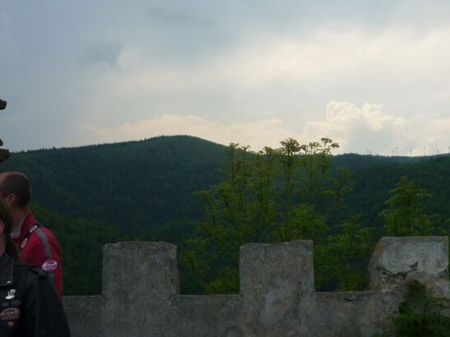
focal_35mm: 55
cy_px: 112
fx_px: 715
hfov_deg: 34.7
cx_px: 290
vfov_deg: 26.4
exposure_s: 1/1000
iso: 80
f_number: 3
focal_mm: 6.4
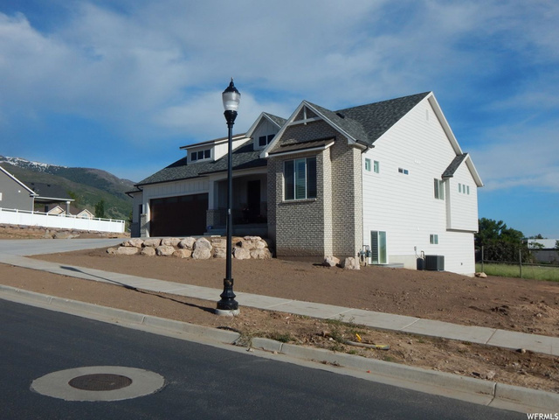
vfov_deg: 45.4
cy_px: 210
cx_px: 280
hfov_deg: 58.4
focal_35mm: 31
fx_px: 501
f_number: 6.5
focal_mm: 5.6
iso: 125
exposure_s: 1/800
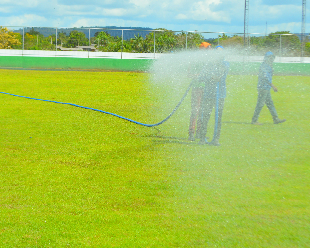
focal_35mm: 99
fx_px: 908
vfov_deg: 15.5
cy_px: 93
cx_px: 87
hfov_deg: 19.3
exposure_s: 1/400
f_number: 7.1
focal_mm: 35
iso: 100
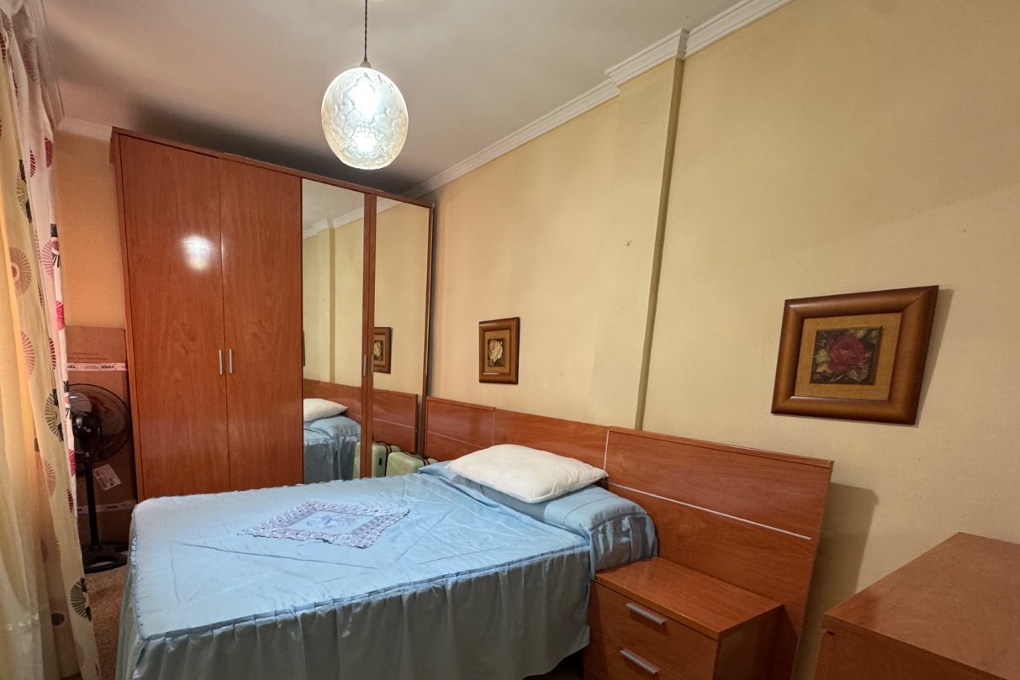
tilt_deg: -9.4
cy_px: 458
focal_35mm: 18
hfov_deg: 89.4
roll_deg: -1.7
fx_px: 510
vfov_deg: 65.5
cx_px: 436
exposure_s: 1/50
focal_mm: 2.22
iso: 400
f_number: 2.2
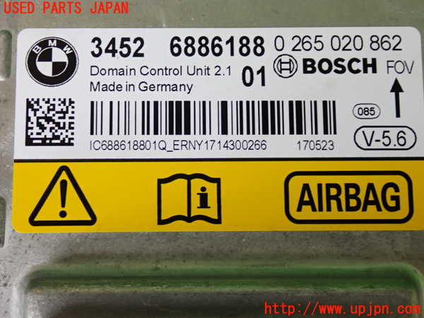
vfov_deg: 27.0
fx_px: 661
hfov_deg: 35.5
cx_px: 212
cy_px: 159
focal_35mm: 54
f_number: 3.3
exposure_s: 1/50
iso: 200
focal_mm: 9.65
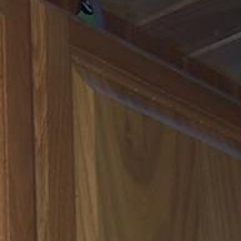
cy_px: 435
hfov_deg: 10.4
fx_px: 1300
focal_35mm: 165
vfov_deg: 10.0
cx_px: -50
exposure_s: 1/30
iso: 200
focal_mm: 8.3
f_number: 7
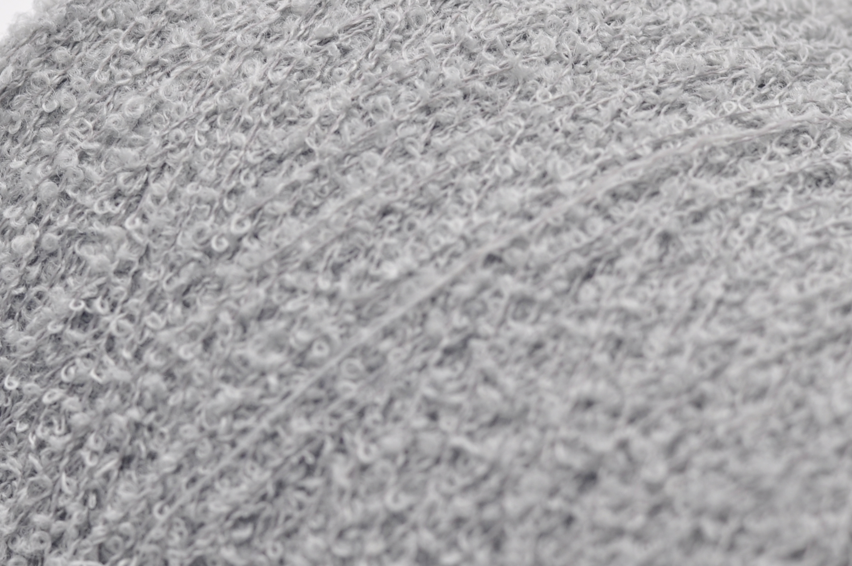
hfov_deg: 27.0
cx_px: 426
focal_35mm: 75
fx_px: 1773
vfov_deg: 18.1
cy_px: 283
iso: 200
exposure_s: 1/125
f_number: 1.4
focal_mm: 50
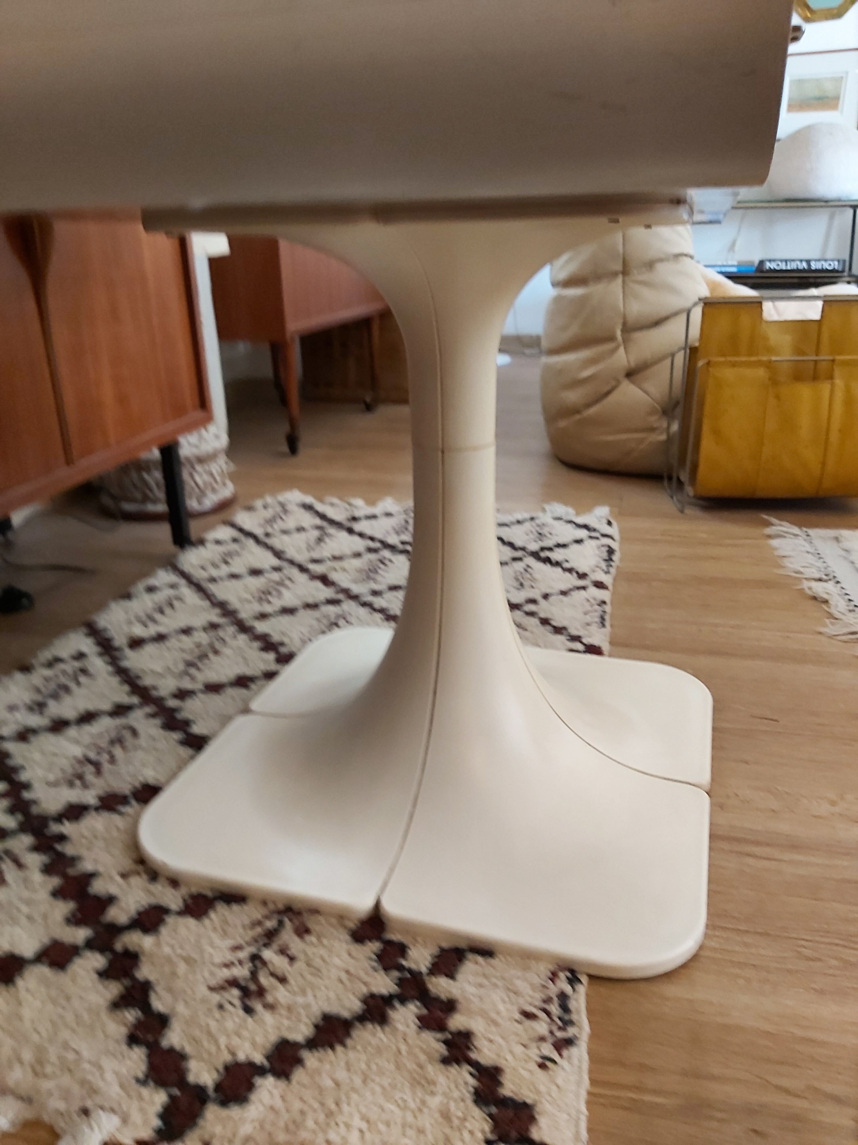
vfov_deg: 67.3
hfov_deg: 53.1
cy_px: 572
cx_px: 429
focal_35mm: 26
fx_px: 859
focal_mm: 3.92
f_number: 1.7
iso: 250
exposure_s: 1/30
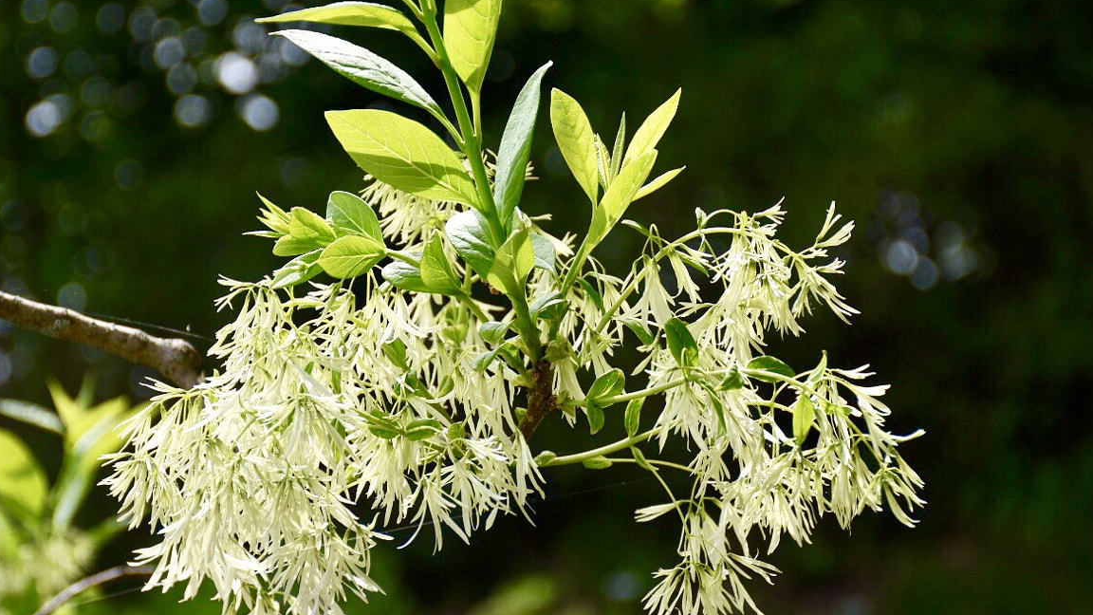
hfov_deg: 14.9
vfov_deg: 8.4
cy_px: 302
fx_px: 4173
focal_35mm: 144
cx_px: 537
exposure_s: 1/400
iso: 100
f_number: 5
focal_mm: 66
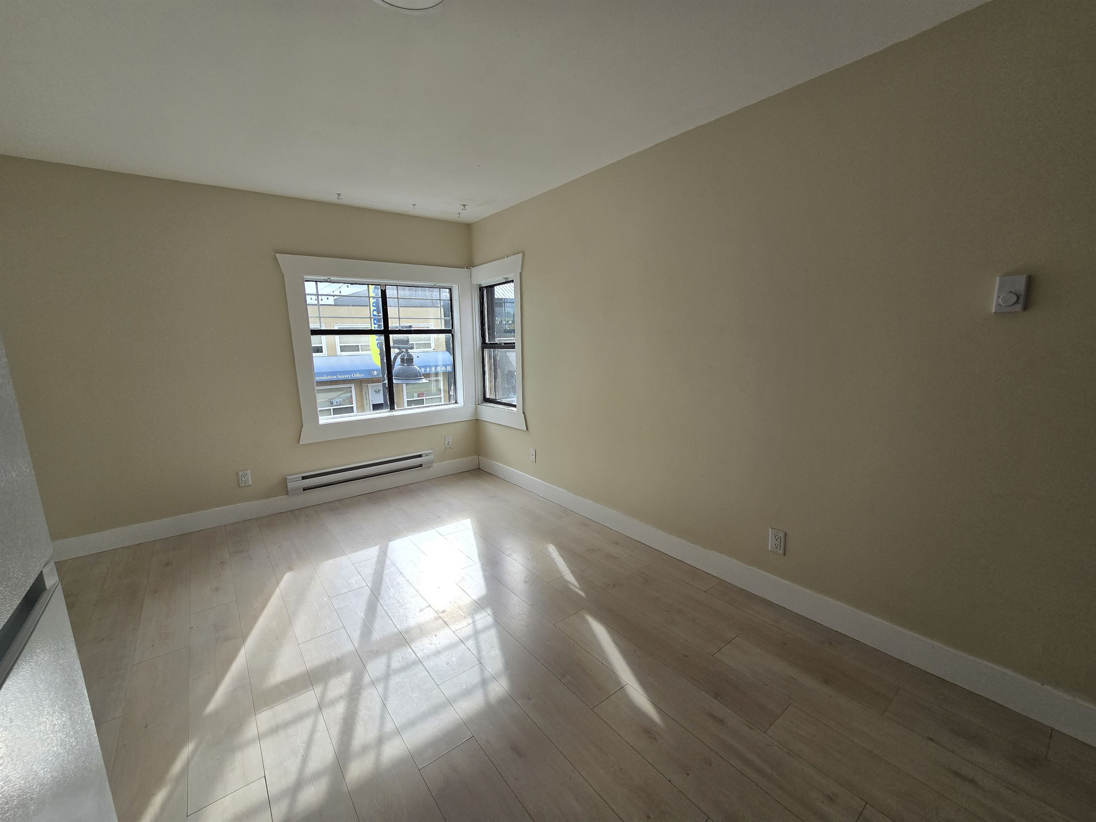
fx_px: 412
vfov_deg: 89.9
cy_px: 411
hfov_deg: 106.2
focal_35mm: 13
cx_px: 548
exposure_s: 1/477
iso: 50
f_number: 2.2
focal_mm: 2.2
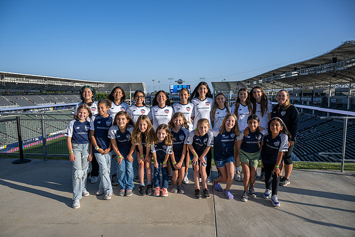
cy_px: 118
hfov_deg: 73.7
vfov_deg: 53.2
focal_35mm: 24
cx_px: 178
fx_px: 237
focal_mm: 24
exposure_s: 1/400
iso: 125
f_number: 8
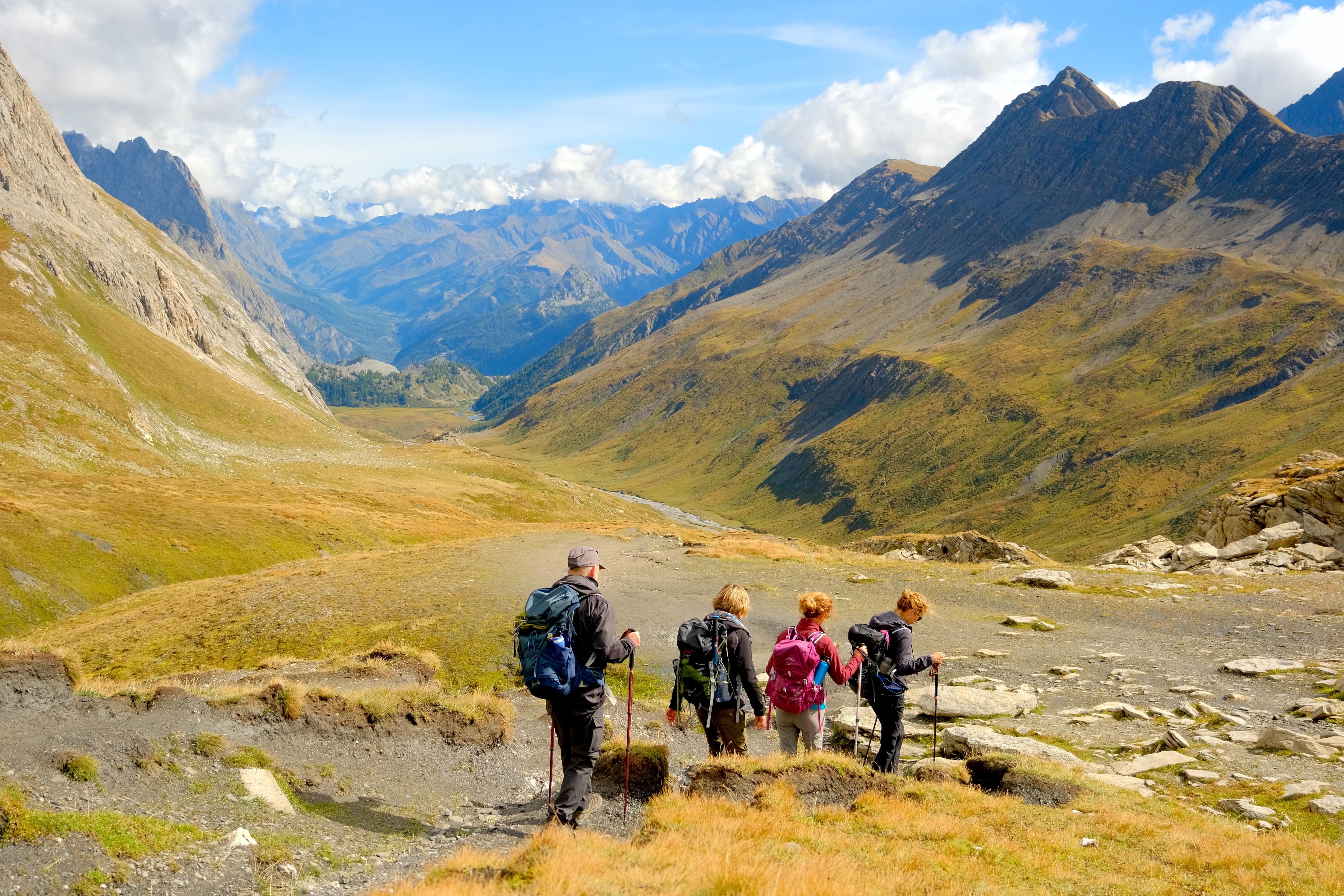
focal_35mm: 41
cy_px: 448
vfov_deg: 32.6
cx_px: 672
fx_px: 1531
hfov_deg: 47.4
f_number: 4
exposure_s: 1/2200
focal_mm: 27.5
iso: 320
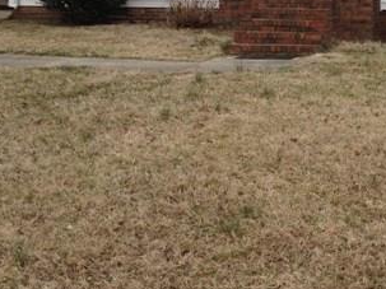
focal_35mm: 74
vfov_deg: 19.4
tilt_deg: -1.1
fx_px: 825
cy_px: 11
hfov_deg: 25.1
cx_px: 381
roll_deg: -0.3
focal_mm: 4.28
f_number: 2.4
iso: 50
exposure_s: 1/1151
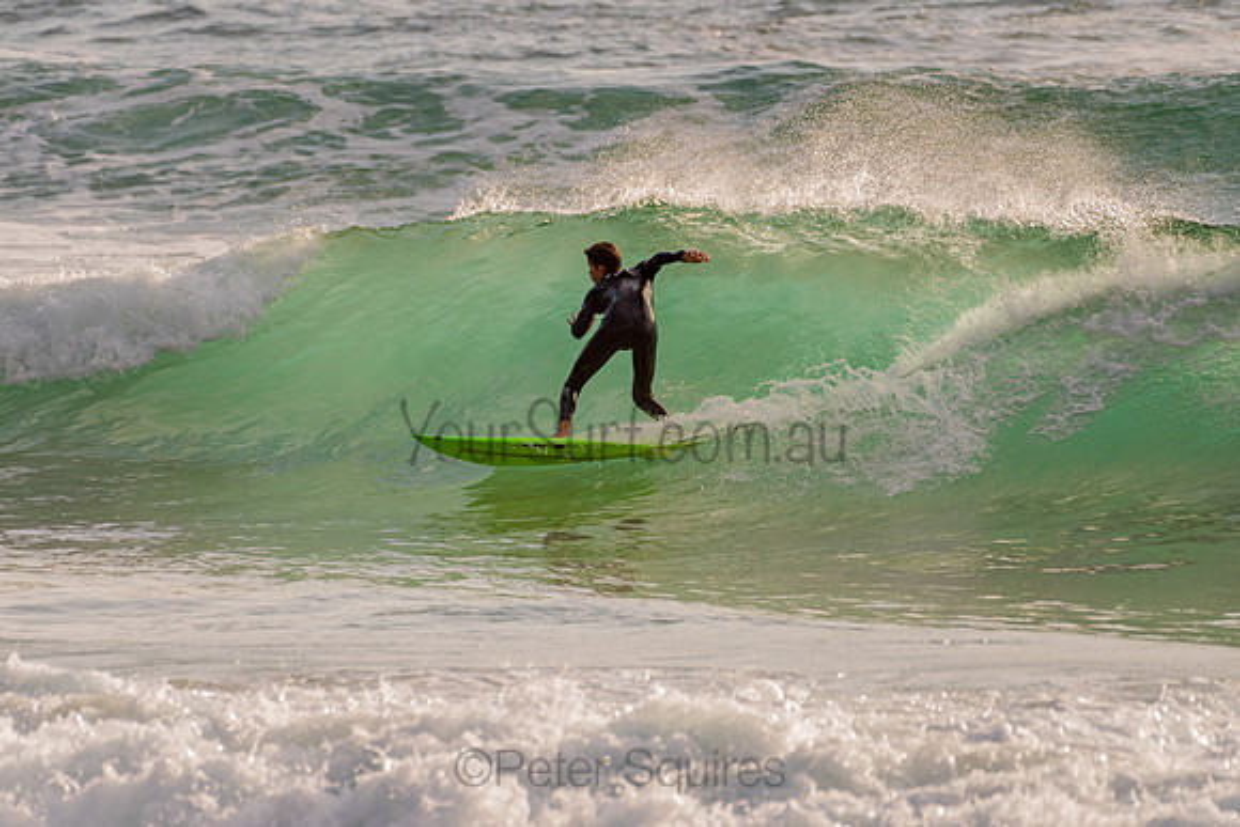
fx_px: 21115
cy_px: 401
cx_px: 605
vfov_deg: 2.2
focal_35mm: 613
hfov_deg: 3.4
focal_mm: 500
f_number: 5.6
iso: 180
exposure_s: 1/2000
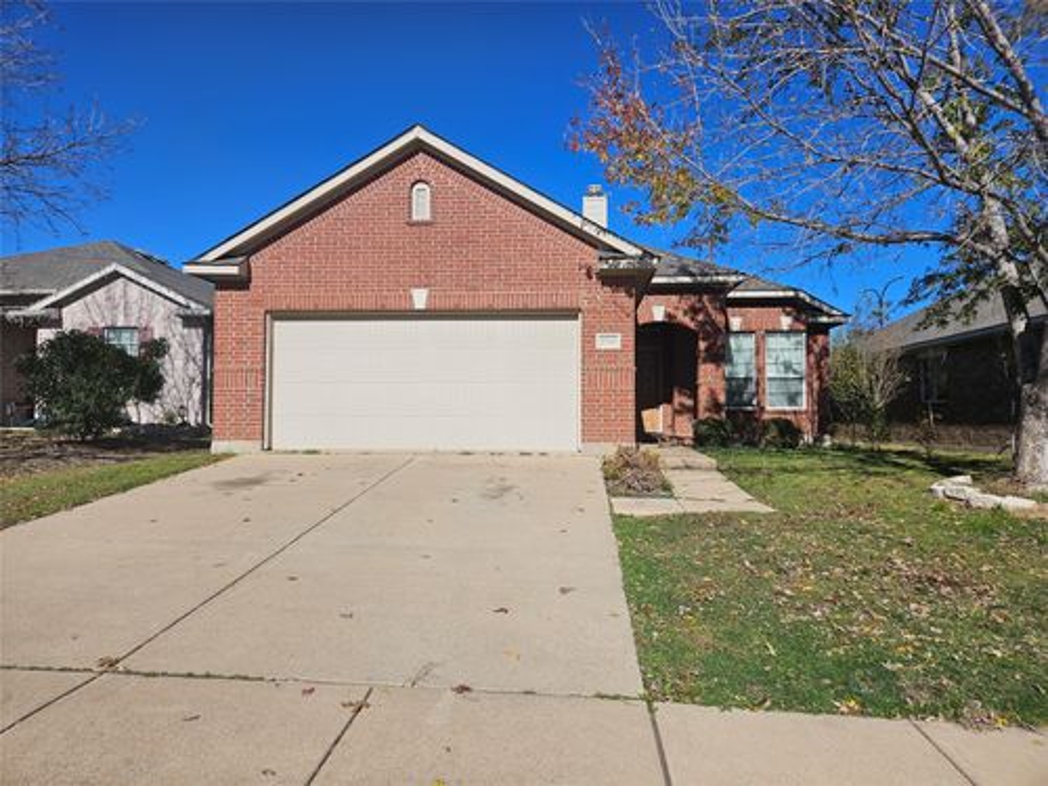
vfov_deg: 58.9
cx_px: 524
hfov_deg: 73.9
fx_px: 696
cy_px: 393
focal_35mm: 23
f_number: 1.8
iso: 25
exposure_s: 1/4373
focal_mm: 5.4
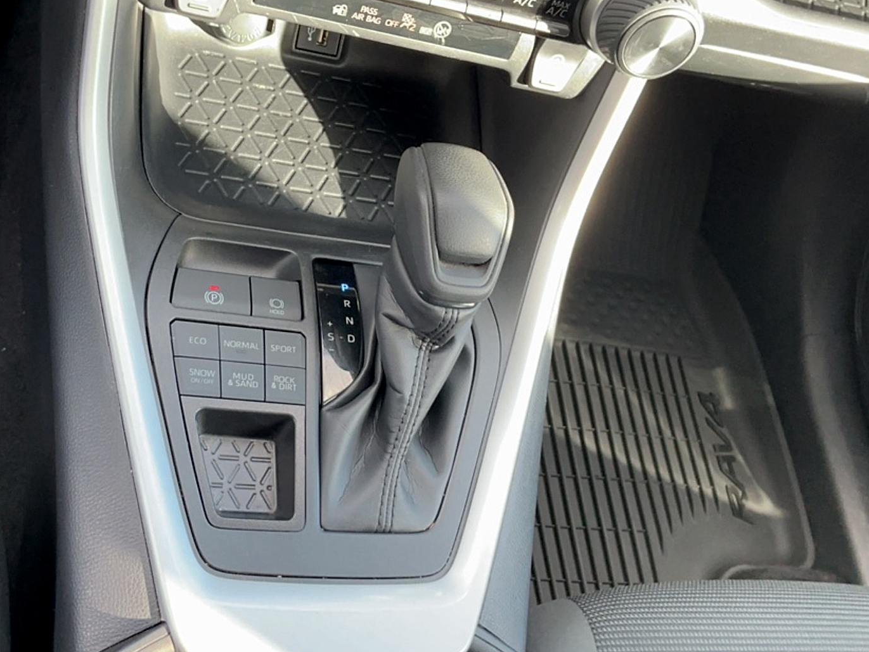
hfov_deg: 52.4
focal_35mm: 35
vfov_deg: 40.7
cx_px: 364
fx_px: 879
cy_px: 328
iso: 40
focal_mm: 3
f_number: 1.8
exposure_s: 1/60
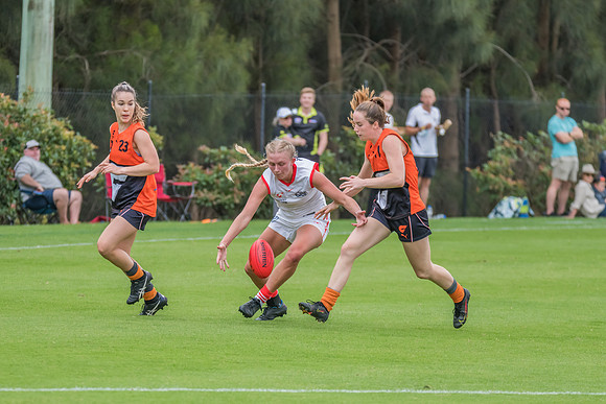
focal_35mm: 333
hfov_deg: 6.2
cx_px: 253
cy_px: 230
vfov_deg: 4.1
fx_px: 5614
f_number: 6.3
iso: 1000
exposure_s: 1/1600
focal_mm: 260
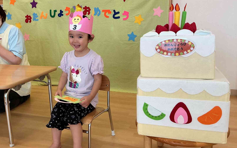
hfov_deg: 51.2
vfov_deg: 33.5
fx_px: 245
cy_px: 62
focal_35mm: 38
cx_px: 96
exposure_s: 1/120
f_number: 1.8
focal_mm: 3
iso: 25
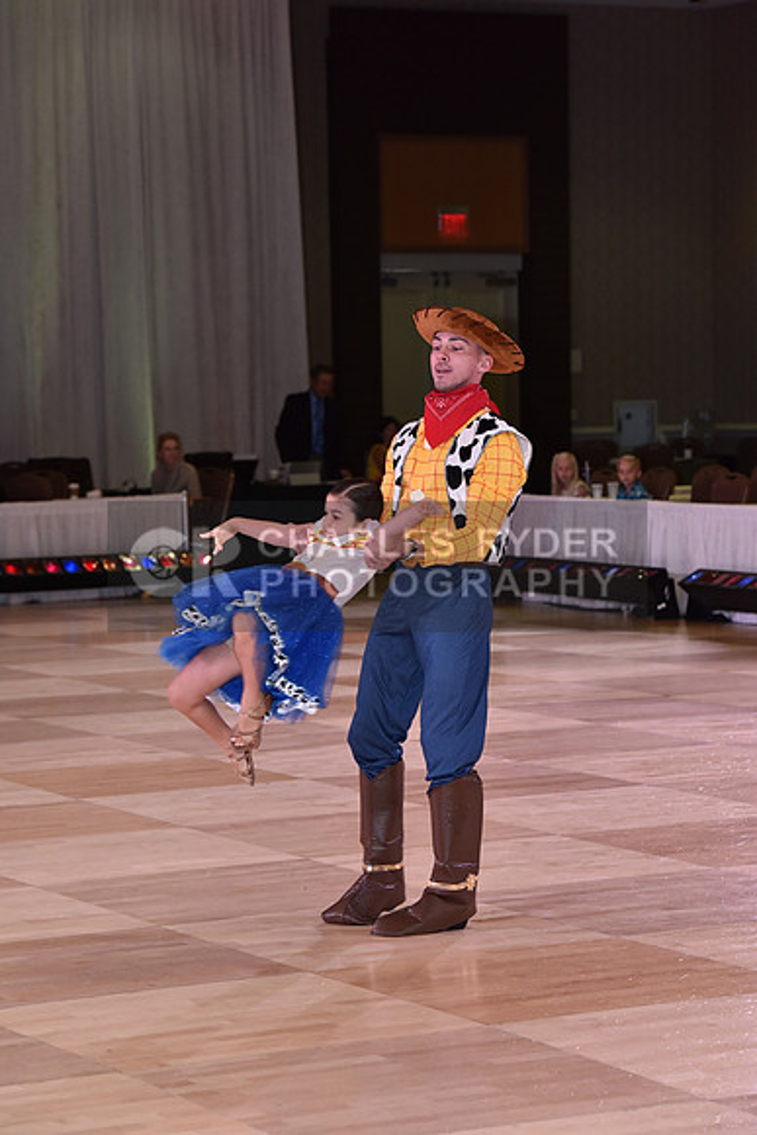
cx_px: 378
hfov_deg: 12.2
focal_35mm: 112
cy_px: 568
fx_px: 3530
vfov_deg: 18.3
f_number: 6.3
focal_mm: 112
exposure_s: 1/250
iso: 1600
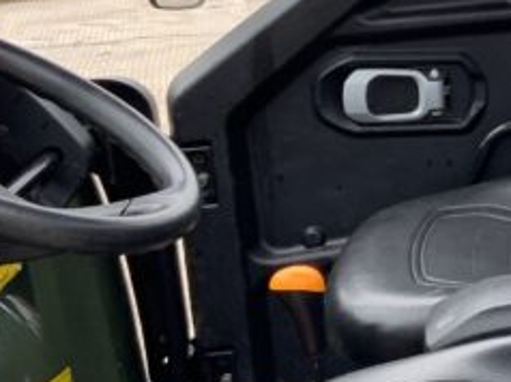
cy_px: 47
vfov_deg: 11.8
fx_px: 1843
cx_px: 764
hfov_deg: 14.7
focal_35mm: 125
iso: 16
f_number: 1.8
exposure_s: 1/129
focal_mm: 3
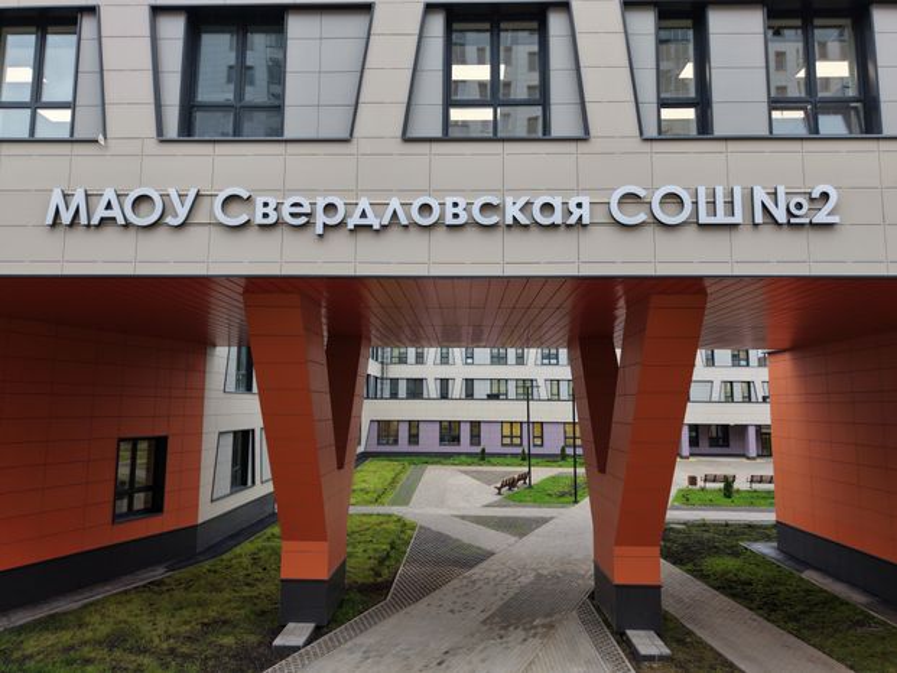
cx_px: 448
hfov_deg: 71.6
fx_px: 622
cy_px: 336
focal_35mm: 24
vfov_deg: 56.8
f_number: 1.8
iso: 100
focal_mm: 8.67
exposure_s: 1/30
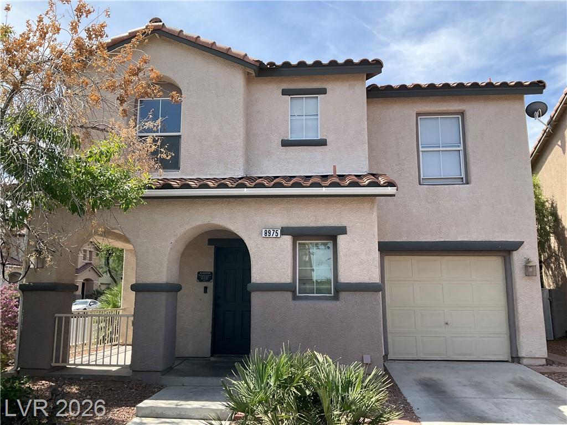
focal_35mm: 29
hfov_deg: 61.7
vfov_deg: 48.2
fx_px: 475
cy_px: 212
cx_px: 284
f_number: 1.8
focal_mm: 3
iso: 25
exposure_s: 1/978
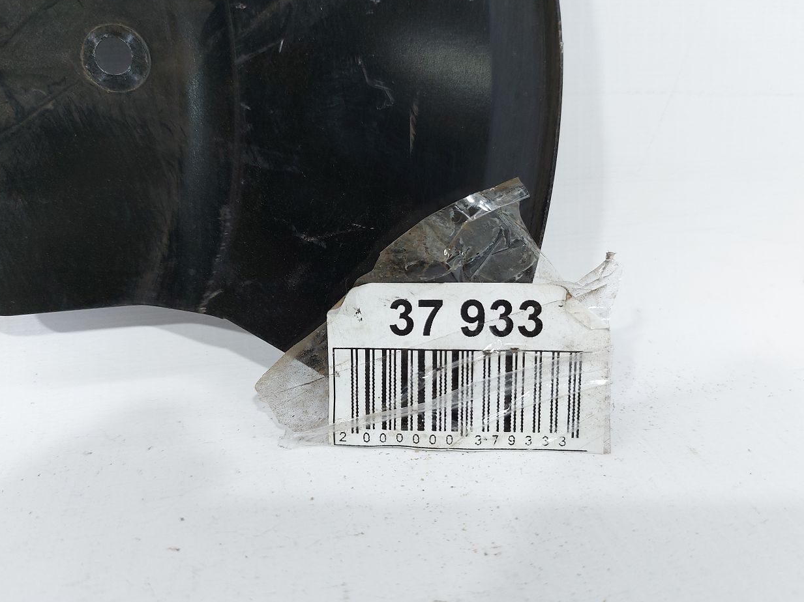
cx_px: 422
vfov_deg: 51.3
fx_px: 627
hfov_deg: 65.3
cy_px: 330
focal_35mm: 27
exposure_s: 1/50
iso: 64
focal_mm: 5.23
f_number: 1.8
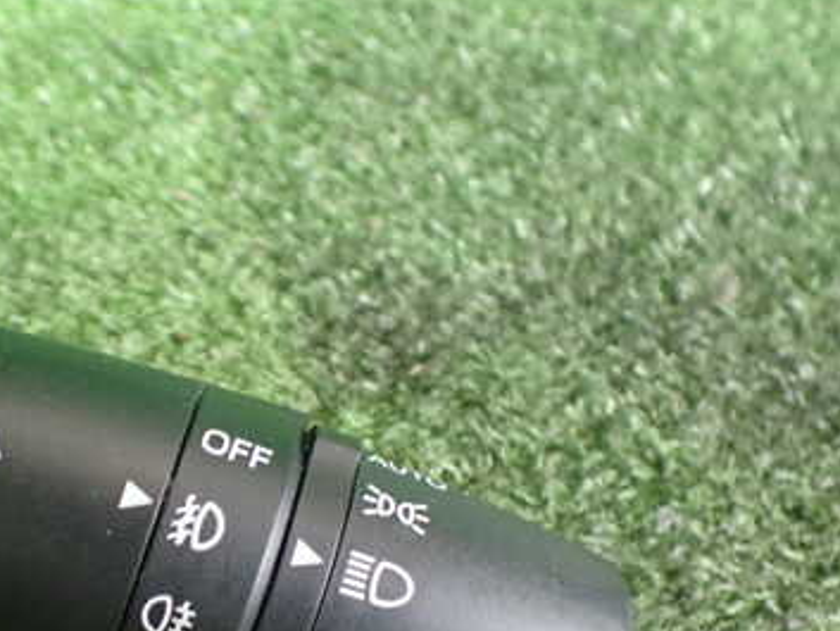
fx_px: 1238
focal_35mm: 51
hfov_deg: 36.8
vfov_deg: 28.0
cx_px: 231
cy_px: 507
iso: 640
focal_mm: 5.4
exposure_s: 1/125
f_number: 2.3
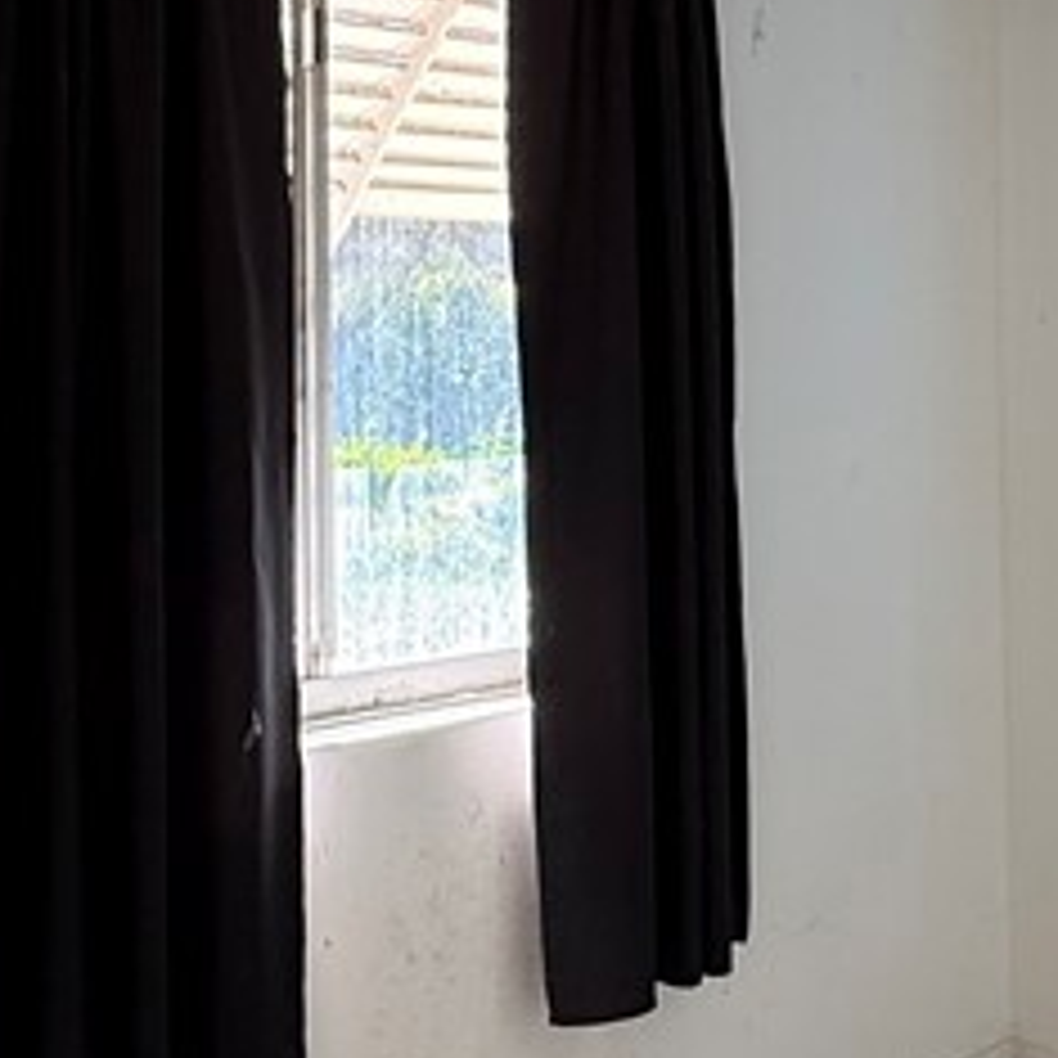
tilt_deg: +1.1
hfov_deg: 31.4
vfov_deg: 31.4
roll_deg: +0.8
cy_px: 360
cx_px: 707
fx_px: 1867
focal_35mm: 54
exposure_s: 1/99
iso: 80
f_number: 2.2
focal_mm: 2.22
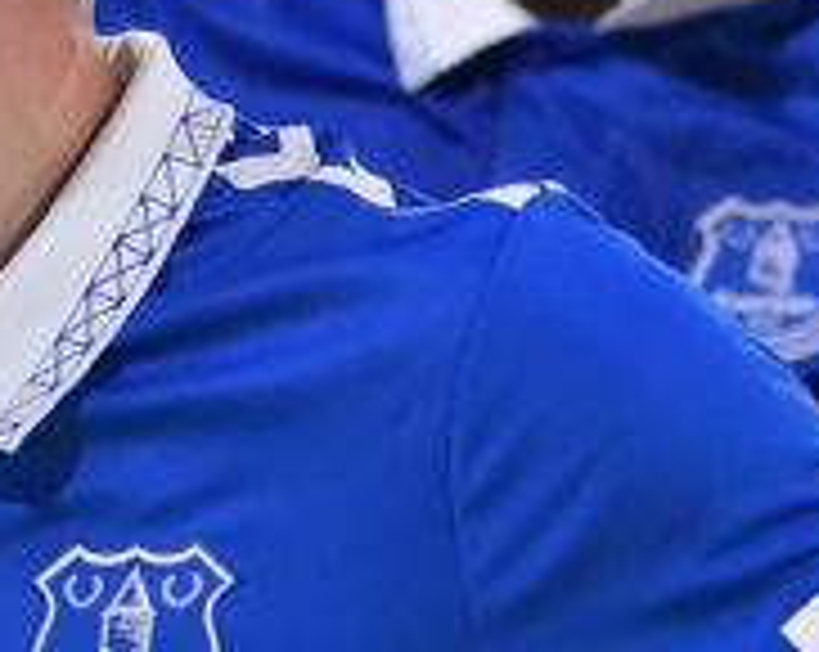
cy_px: 346
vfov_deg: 3.6
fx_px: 10261
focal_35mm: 424
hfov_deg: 4.6
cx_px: -148
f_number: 3.2
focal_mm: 72
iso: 1250
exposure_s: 1/1250
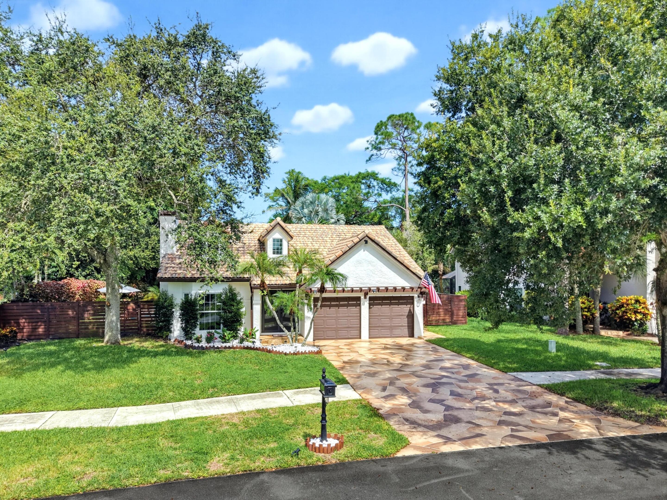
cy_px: 250
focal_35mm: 24
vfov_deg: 56.8
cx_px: 334
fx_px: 462
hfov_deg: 71.6
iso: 240
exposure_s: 1/2500
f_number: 1.8
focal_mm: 8.7
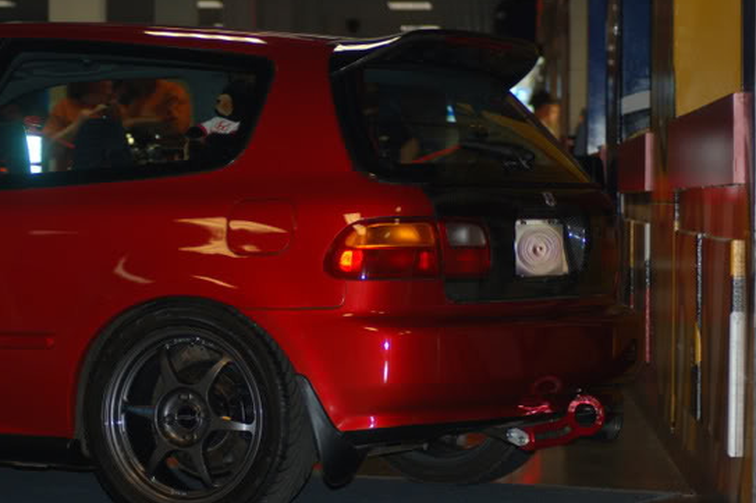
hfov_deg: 14.9
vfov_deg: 9.9
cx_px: 312
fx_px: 2895
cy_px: 279
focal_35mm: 138
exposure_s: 1/60
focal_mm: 78
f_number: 4.2
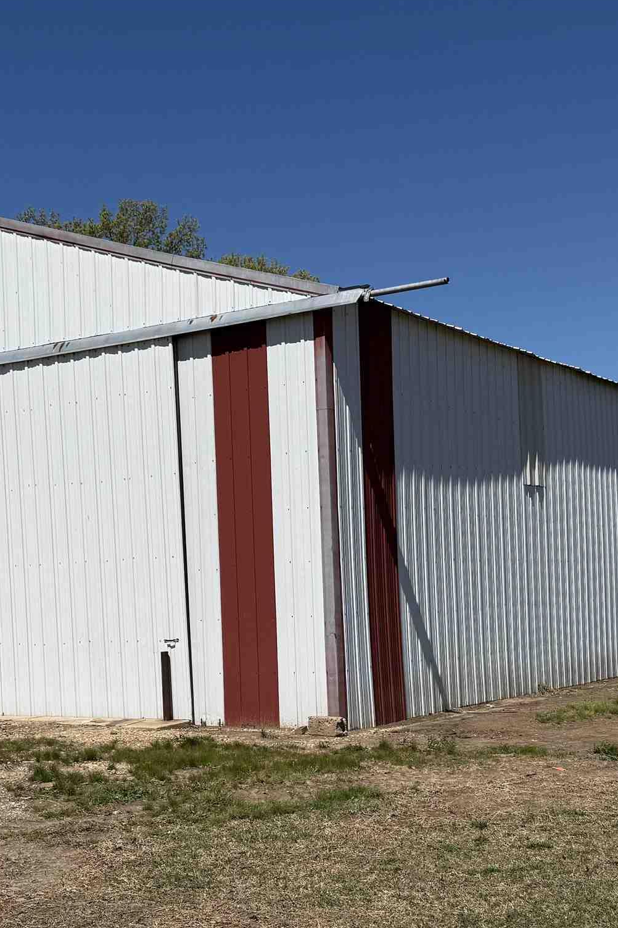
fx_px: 1314
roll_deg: +2.0
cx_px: 310
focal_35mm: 51
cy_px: 613
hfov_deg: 26.5
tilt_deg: +2.0
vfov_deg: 38.5
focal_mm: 6.76
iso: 80
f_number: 1.78
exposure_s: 1/9091
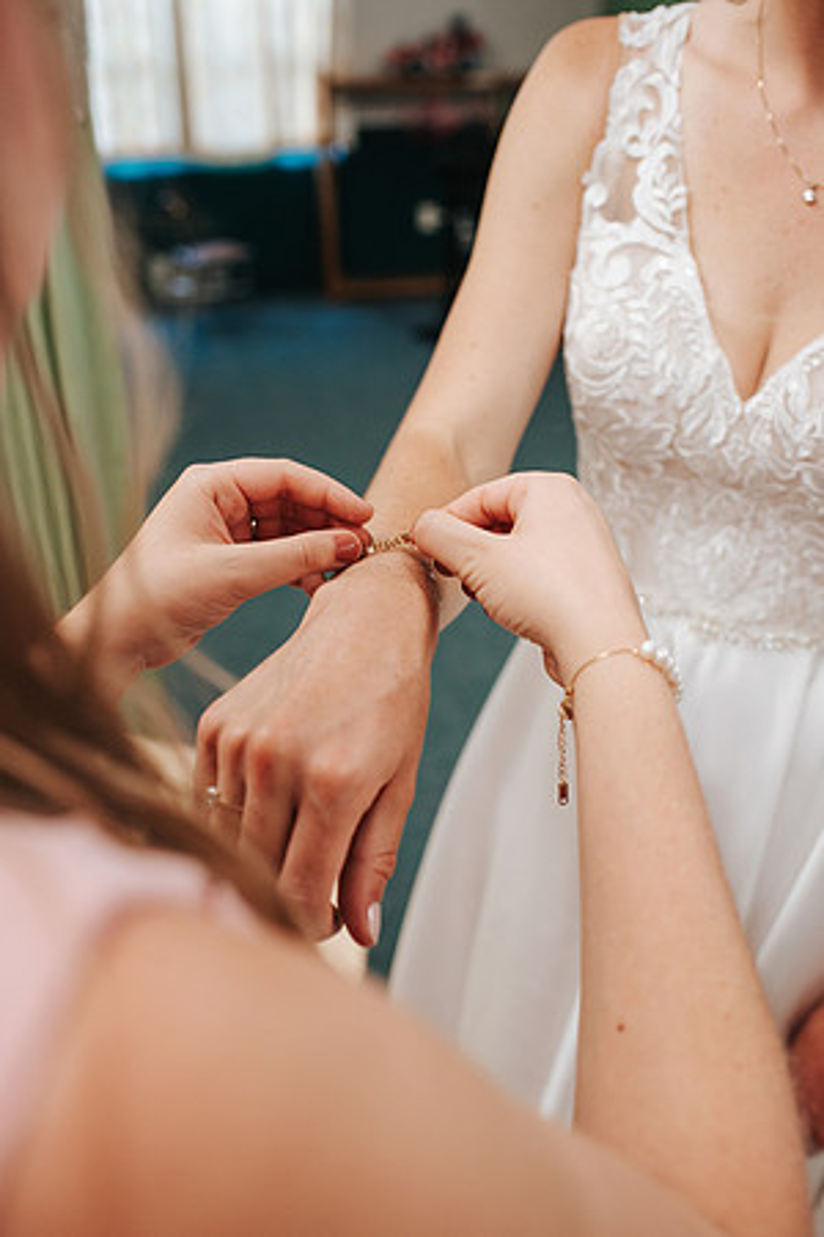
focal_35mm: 35
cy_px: 618
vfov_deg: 54.4
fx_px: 1202
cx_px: 412
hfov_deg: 37.9
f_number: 3.2
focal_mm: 35
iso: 1000
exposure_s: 1/125
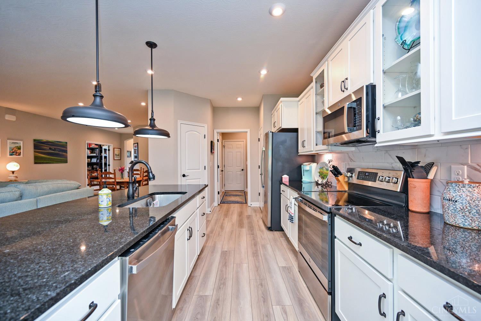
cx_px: 240
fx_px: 187
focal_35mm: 14
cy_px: 160
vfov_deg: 81.2
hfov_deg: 104.3
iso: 360
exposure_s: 1/60
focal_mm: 14
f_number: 4
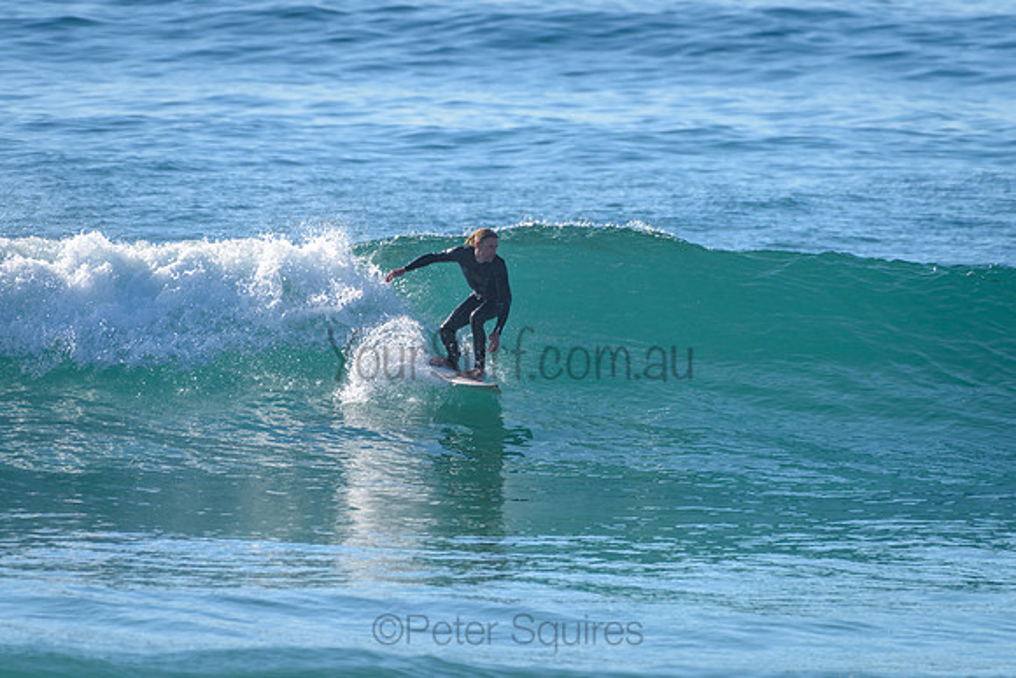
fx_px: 17298
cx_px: 509
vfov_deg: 2.2
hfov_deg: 3.4
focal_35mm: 613
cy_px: 312
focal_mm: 500
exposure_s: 1/2000
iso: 200
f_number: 5.6
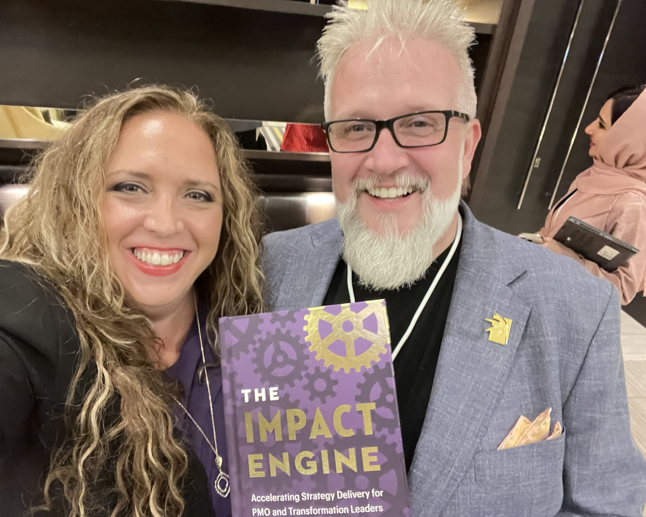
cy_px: 259
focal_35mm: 24
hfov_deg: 70.3
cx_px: 318
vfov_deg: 58.8
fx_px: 459
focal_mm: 2.71
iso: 1000
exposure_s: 1/15
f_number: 2.2
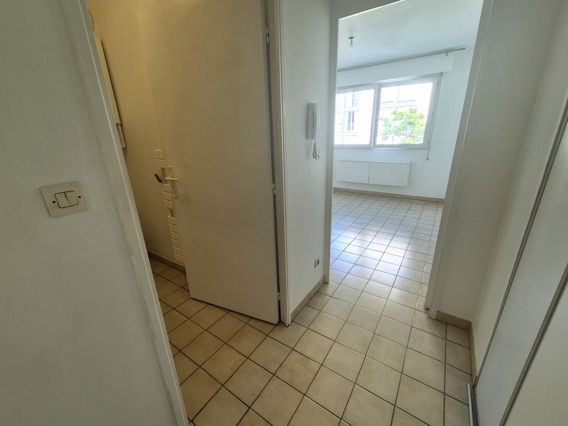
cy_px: 213
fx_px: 213
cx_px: 284
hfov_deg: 106.2
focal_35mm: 13
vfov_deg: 89.9
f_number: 2.2
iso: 80
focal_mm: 2.2
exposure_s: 1/100
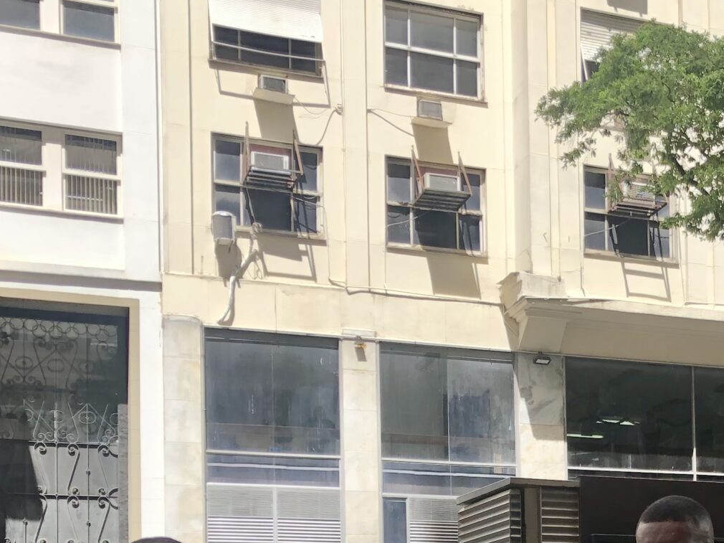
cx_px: 751
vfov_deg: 19.5
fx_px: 1485
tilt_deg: +2.1
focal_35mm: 71
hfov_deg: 25.8
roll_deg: +1.2
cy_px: 648
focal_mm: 3.99
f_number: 1.8
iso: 20
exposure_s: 1/442
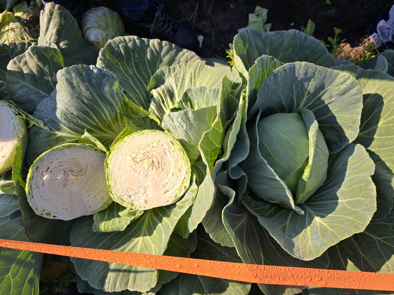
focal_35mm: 23
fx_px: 262
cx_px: 197
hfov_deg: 73.9
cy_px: 148
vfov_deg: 58.9
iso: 12
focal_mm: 6.3
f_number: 1.7
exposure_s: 1/477
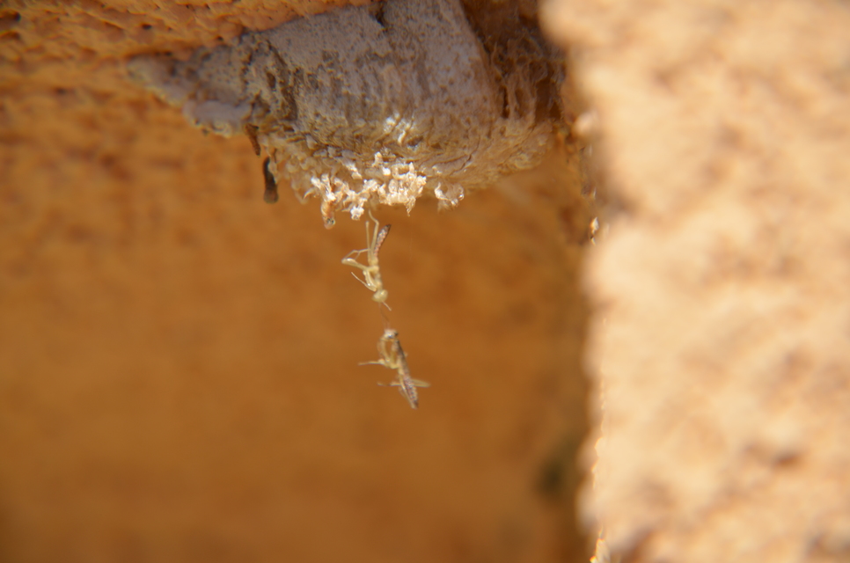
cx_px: 425
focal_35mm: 158
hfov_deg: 13.1
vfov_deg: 8.7
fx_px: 3711
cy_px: 282
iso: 100
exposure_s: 1/400
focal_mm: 105
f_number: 5.6
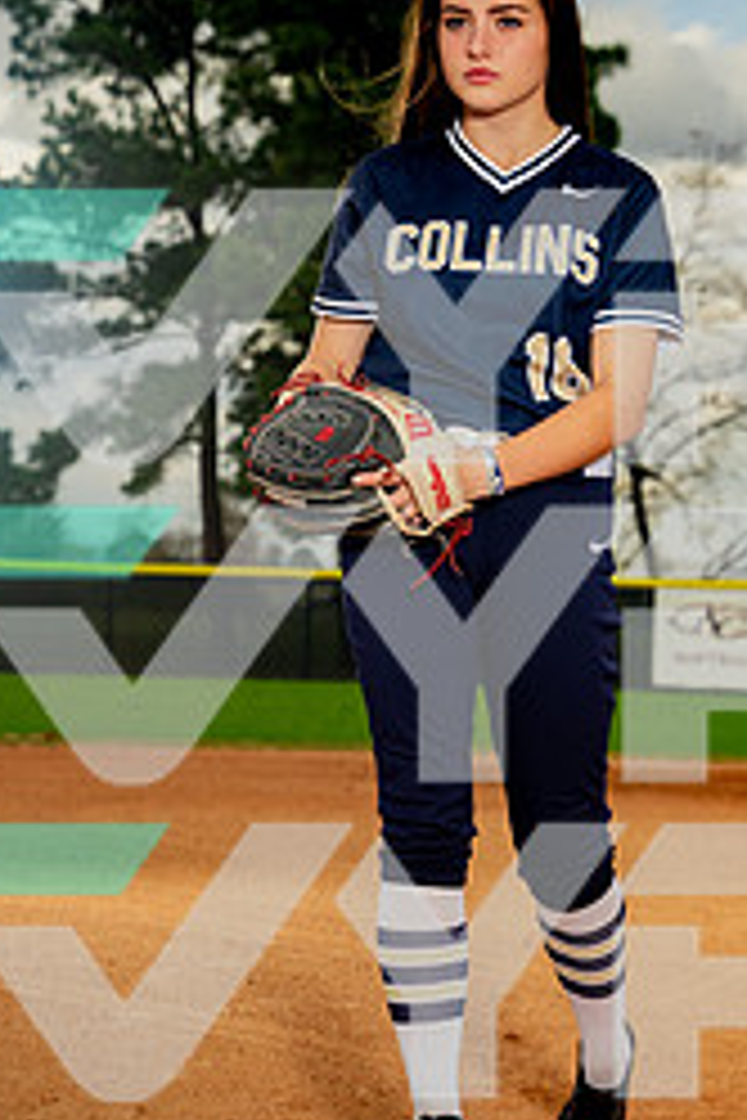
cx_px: 572
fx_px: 3486
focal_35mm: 112
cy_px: 648
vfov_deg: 18.3
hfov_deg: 12.2
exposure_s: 1/250
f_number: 4.5
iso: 500
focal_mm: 62
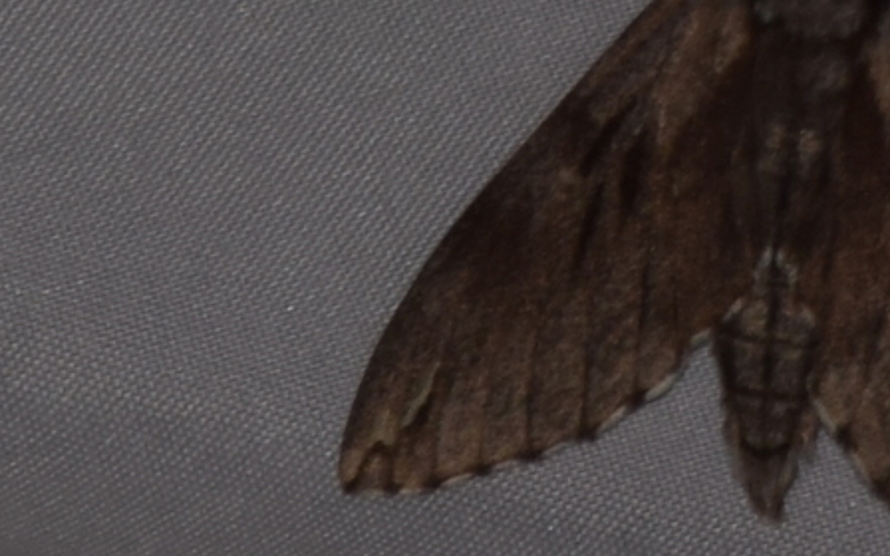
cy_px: 107
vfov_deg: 2.9
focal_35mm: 458
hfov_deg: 4.6
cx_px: 798
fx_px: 11109
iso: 100
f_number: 13
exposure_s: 1/160
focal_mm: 140
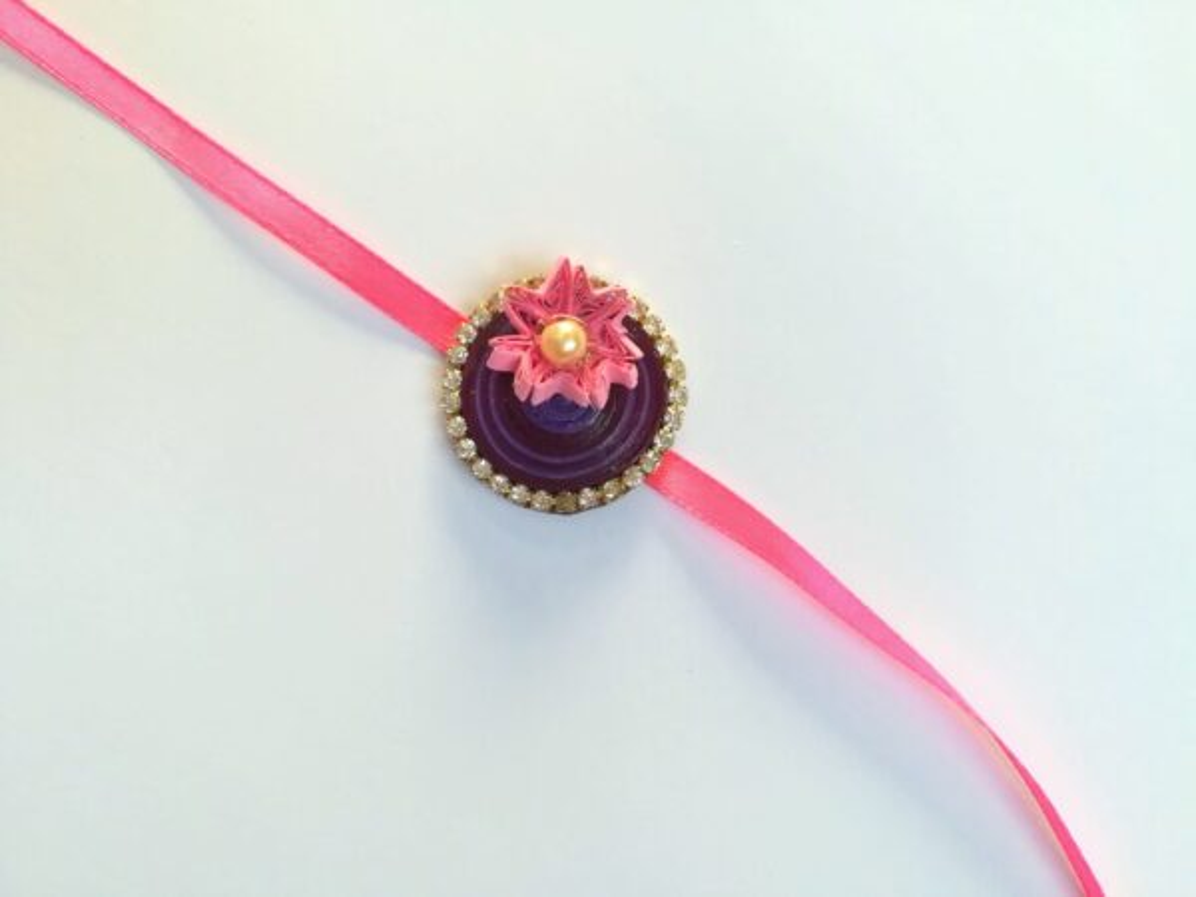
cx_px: 598
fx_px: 898
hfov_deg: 67.3
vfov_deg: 53.1
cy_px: 448
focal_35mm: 26
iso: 125
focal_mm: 3.83
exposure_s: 1/33.3
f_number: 2.2
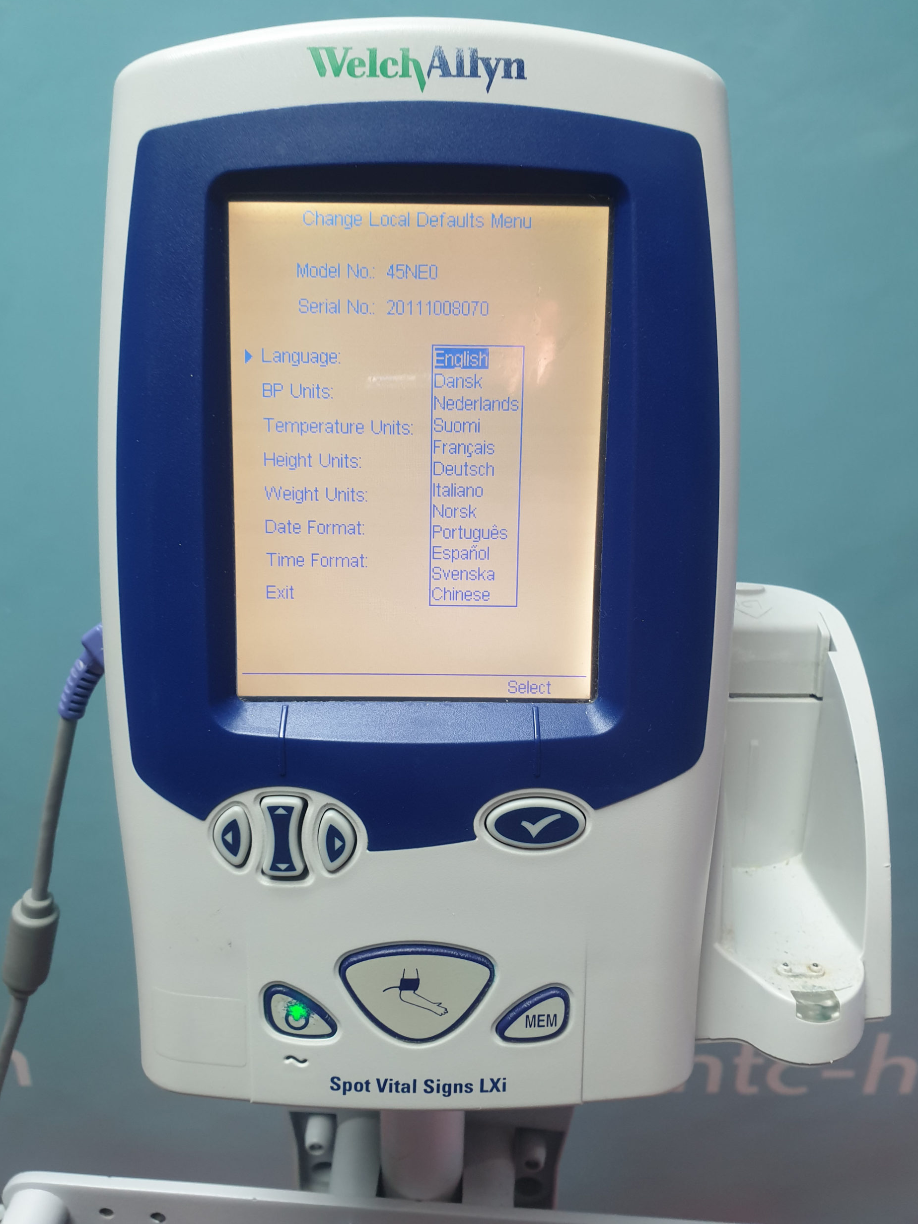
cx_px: 452
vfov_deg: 65.3
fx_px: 955
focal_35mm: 27
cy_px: 589
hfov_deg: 51.4
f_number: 2.4
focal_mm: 4.3
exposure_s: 1/60
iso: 125
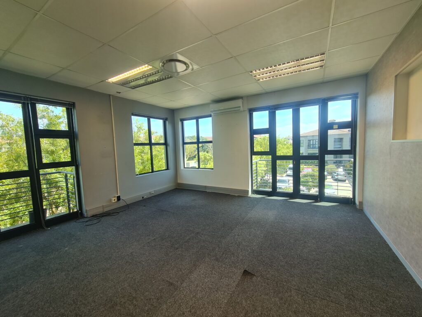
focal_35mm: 13
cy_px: 158
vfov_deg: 89.9
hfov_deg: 106.2
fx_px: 158
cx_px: 211
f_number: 2.2
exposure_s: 1/50
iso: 64
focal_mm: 2.2
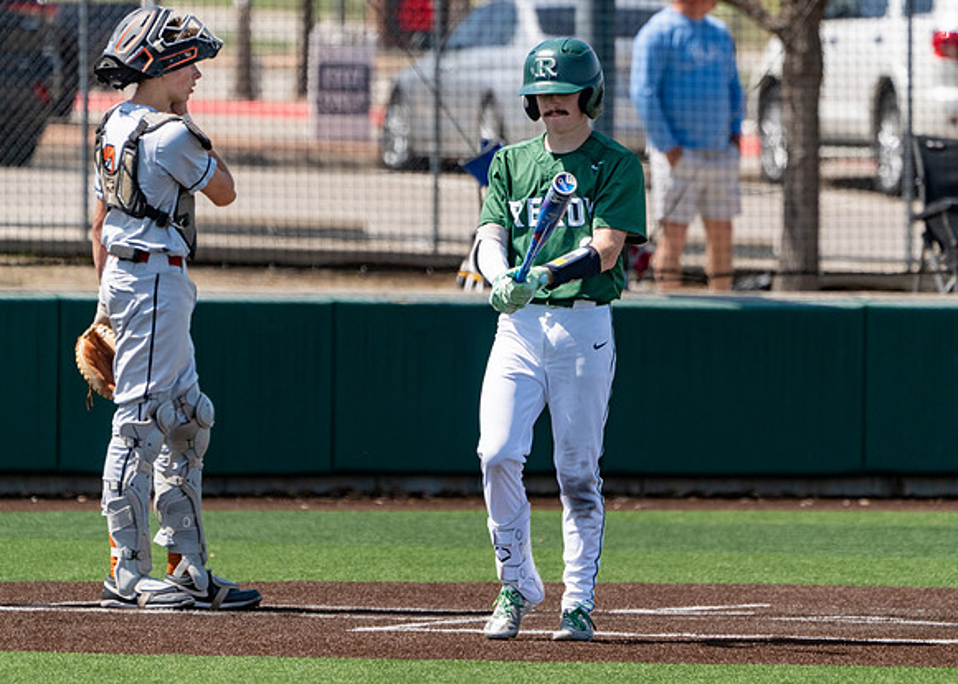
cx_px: 515
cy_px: 316
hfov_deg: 4.2
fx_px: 13064
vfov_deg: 3.0
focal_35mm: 480
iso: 800
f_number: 8
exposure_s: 1/2500
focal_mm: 420
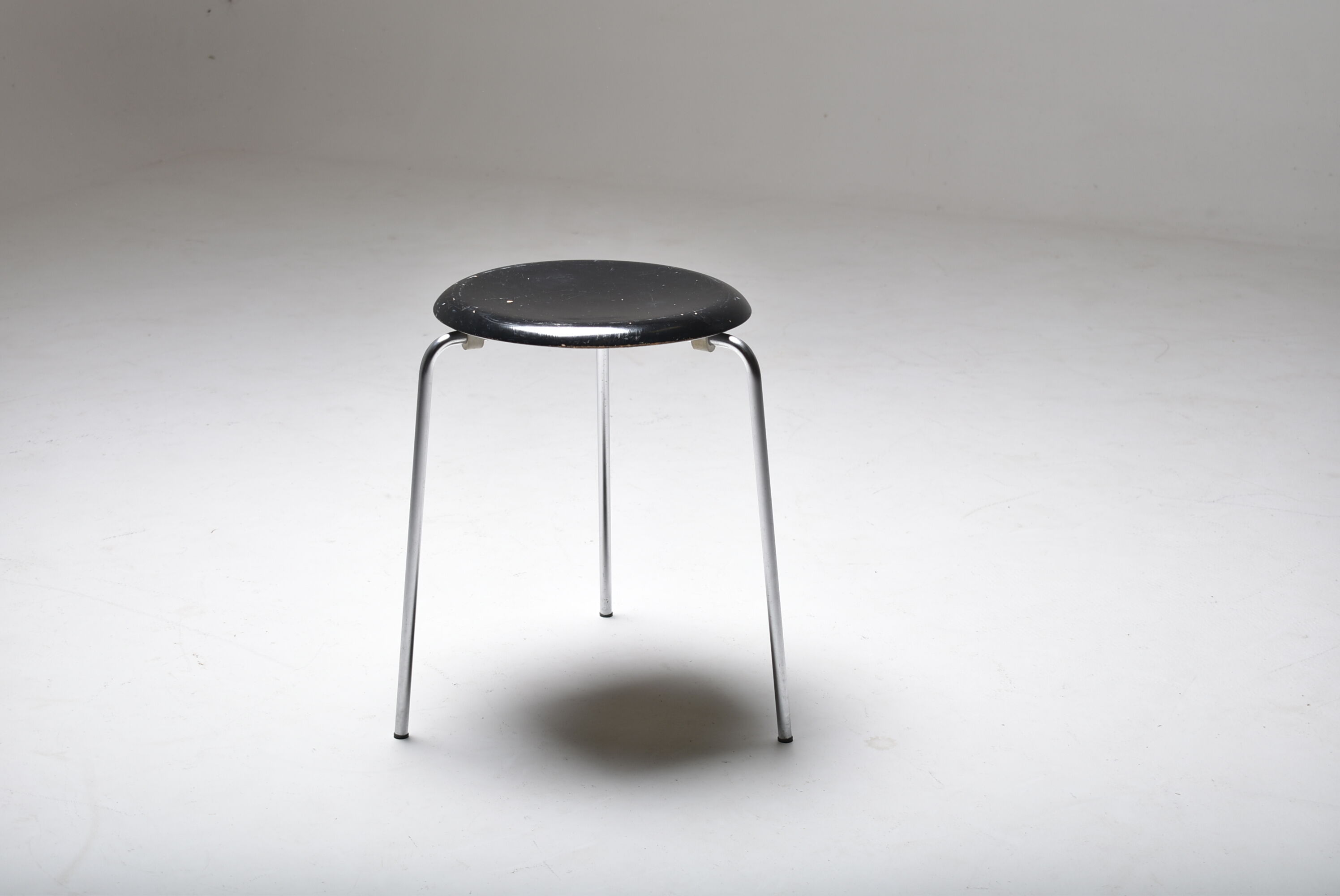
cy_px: 448
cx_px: 670
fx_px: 2235
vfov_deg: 22.7
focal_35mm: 60
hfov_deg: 33.4
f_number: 5.6
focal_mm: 40
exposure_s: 1/200
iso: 100
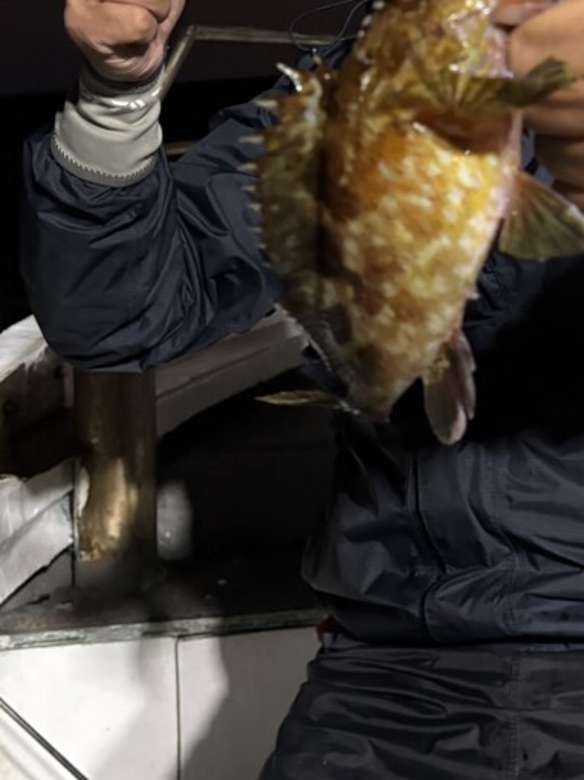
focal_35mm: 51
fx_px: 1148
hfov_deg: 27.5
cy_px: 228
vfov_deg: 36.9
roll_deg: +5.4
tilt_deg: +3.0
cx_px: 524
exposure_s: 1/38
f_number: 1.6
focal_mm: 5.96
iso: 640
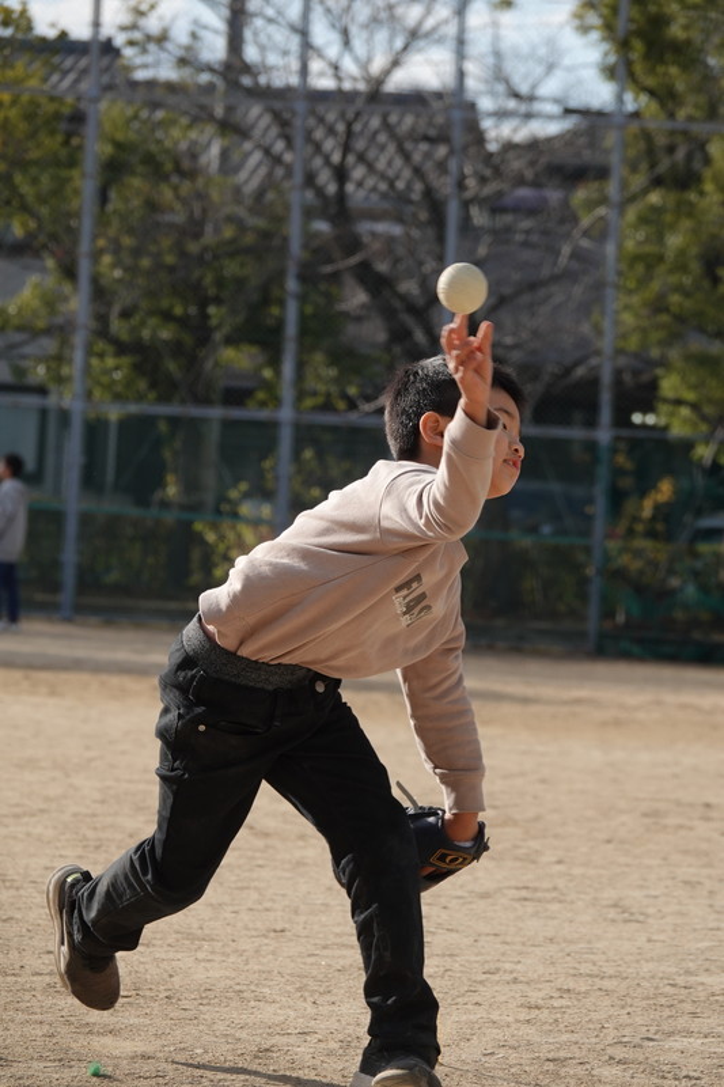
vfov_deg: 10.7
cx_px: 362
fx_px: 5794
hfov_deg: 7.2
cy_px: 544
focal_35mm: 192
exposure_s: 1/1250
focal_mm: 70.27
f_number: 4
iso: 200
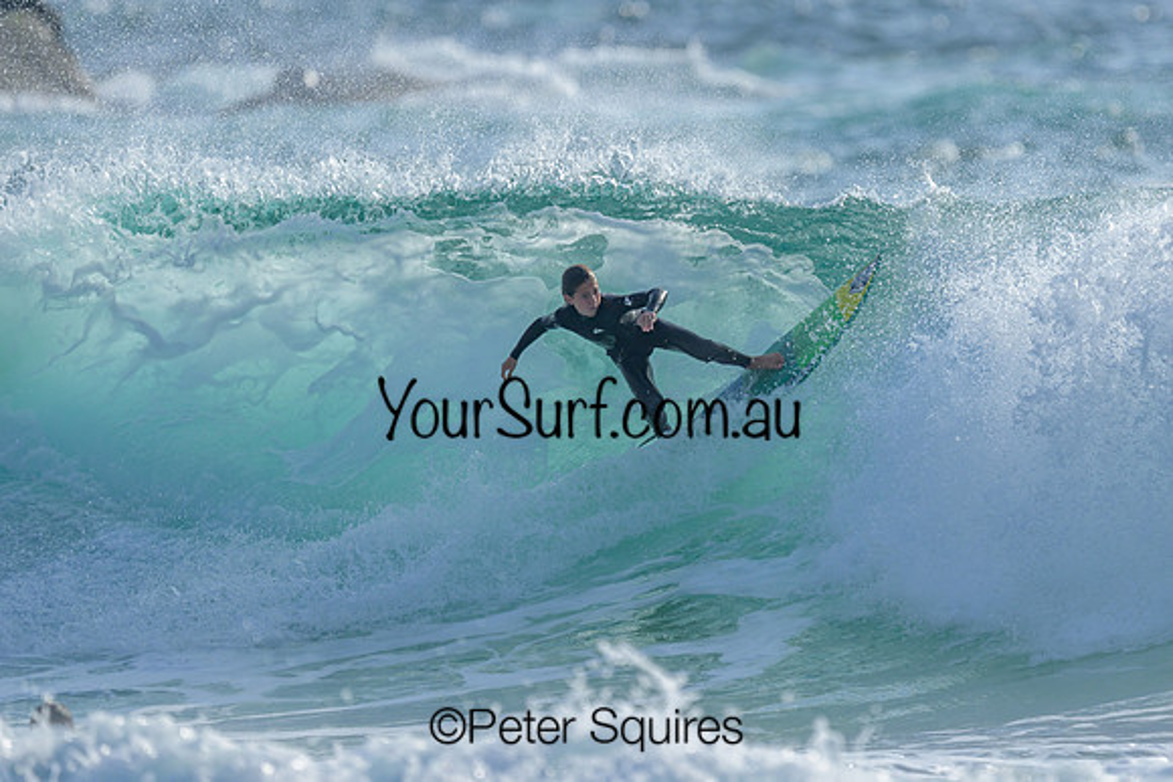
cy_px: 338
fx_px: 32343
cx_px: 719
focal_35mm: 992
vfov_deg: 1.4
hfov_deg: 2.1
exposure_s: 1/2000
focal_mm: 800
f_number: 6.3
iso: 200
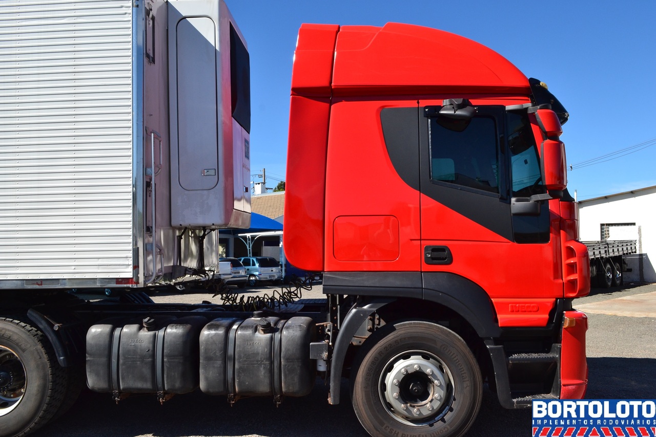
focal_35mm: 33
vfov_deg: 40.0
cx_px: 328
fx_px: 601
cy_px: 218
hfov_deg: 57.2
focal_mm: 22
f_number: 11
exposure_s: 1/400
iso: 400
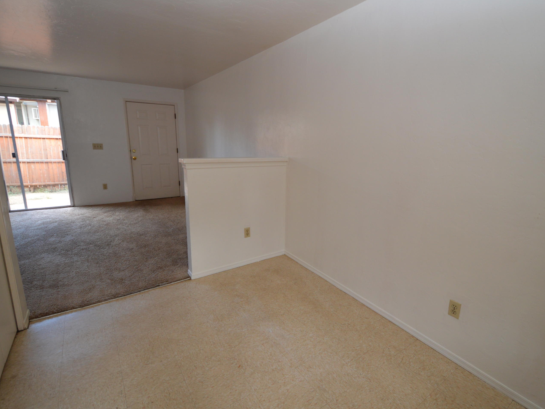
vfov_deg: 74.7
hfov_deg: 90.8
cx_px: 296
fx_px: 268
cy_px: 198
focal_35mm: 17
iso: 400
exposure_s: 1/60
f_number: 3.5
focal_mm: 10
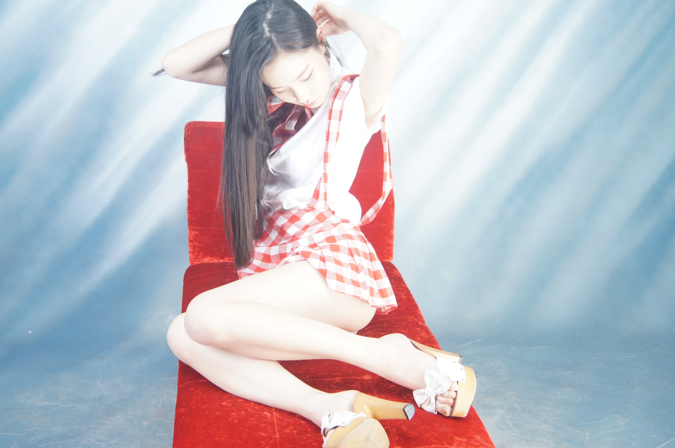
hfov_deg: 41.1
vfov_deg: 28.0
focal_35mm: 48
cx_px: 301
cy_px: 216
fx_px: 899
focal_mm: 26
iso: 800
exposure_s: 1/125
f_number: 4
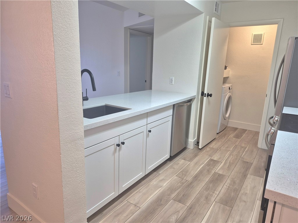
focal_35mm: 23
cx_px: 149
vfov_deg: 58.9
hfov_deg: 73.9
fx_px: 198
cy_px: 112
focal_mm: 5.4
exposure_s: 1/120
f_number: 1.8
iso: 160
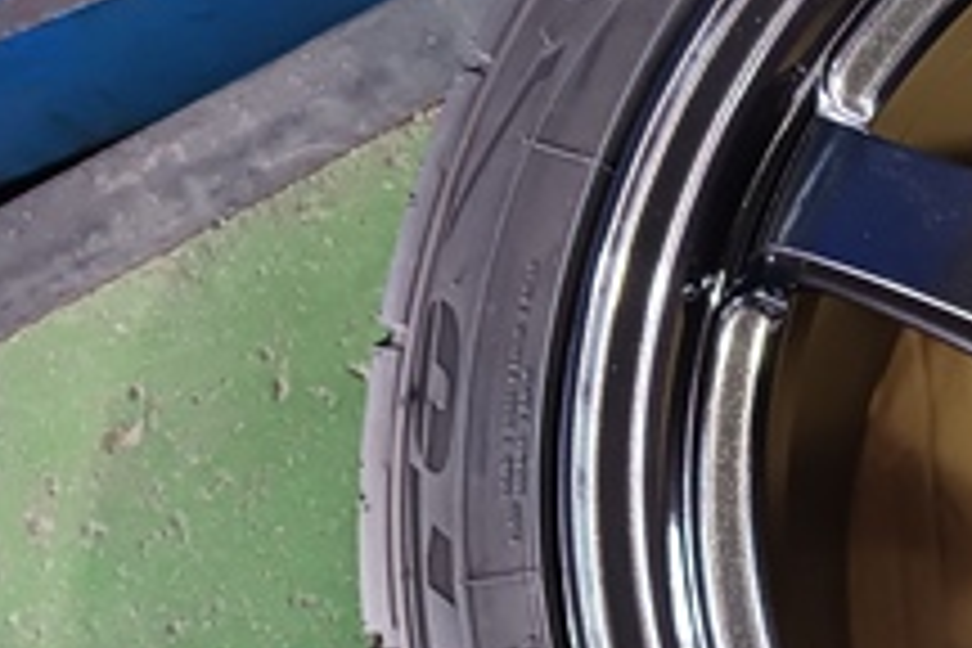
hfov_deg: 22.6
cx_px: 1336
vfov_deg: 17.3
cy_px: 531
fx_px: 2106
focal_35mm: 78
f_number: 1.8
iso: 400
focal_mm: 4
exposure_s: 1/20
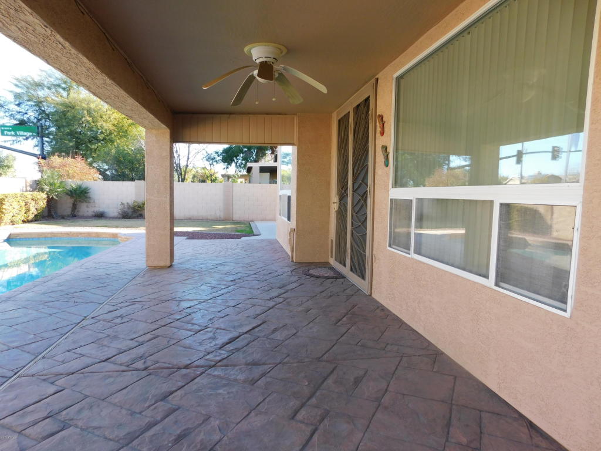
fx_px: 399
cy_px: 226
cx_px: 300
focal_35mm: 23
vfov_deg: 58.9
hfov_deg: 73.9
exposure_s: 1/200
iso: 125
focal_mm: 4
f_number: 3
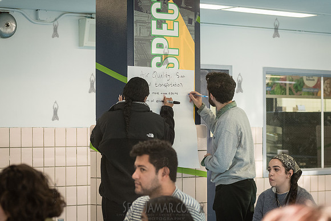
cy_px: 110
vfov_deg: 12.4
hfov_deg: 18.5
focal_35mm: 111
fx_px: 1017
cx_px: 166
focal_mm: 86
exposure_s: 1/160
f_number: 4.5
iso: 2500
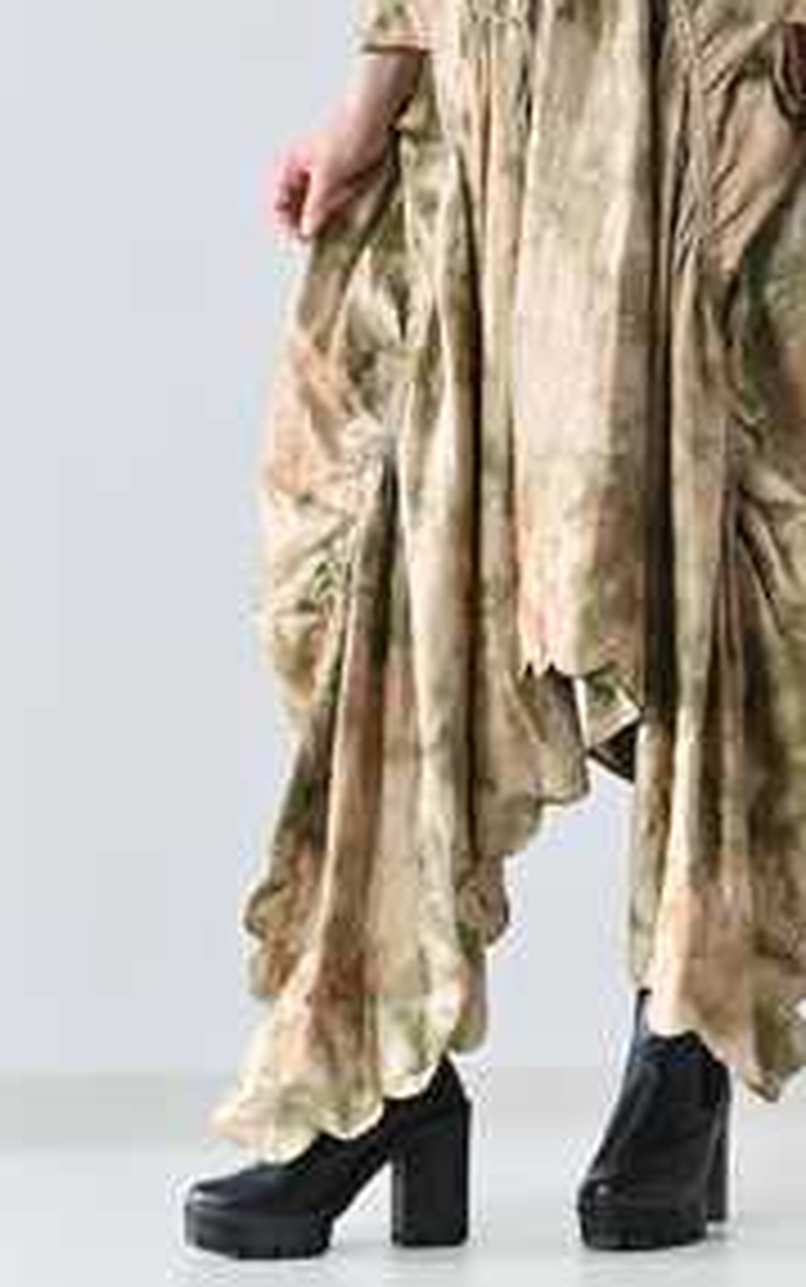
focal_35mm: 131
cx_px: 594
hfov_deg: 10.0
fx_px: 4599
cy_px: 160
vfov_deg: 15.8
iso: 200
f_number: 8
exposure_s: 1/160
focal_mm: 70
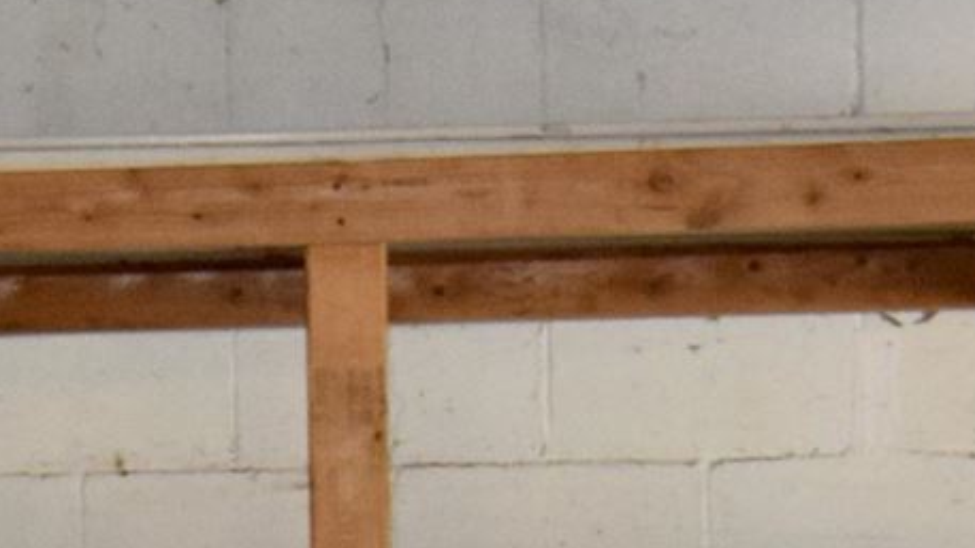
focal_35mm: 169
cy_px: 1096
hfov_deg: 12.7
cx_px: 154
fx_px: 4369
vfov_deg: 6.9
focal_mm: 16
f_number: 2.8
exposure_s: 1/60
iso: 1600
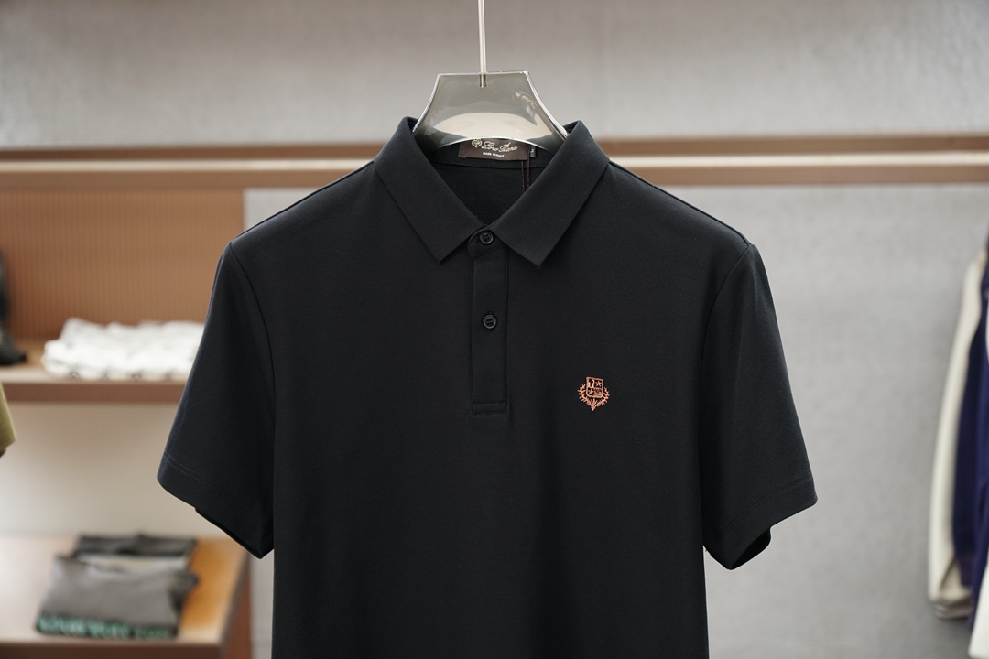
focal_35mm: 78
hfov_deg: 26.0
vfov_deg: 17.5
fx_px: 2143
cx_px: 494
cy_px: 330
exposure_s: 1/125
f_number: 3.5
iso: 500
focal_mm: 52
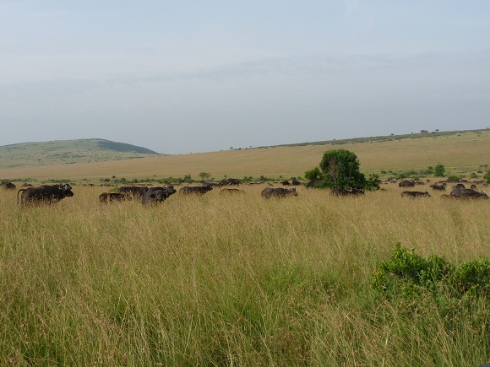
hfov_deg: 52.6
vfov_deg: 40.5
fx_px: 495
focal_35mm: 35
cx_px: 232
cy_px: 148
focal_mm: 5.1
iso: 100
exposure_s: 1/320
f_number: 5.6
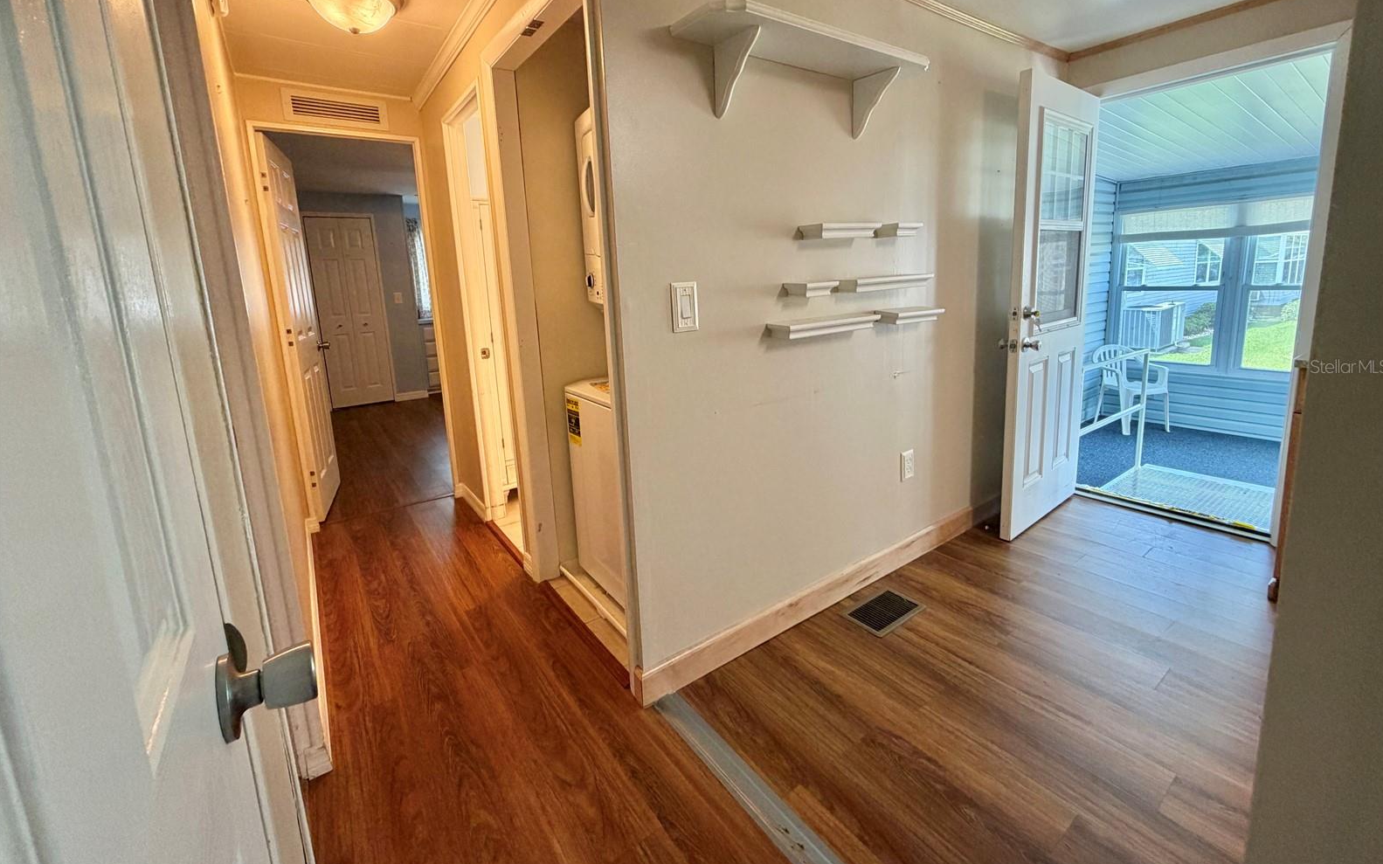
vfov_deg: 74.3
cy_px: 366
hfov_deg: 101.5
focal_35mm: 15
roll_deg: +2.9
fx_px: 565
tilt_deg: -9.8
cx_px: 694
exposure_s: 1/60
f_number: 2.2
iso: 200
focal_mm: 2.22
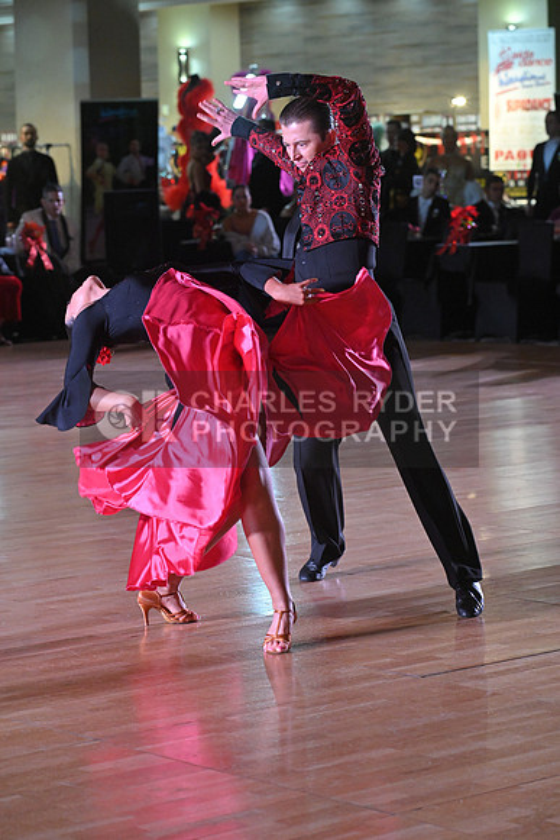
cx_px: 280
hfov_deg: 12.2
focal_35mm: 112
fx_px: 2612
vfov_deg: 18.3
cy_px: 420
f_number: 5.6
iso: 4000
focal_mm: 112
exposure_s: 1/320
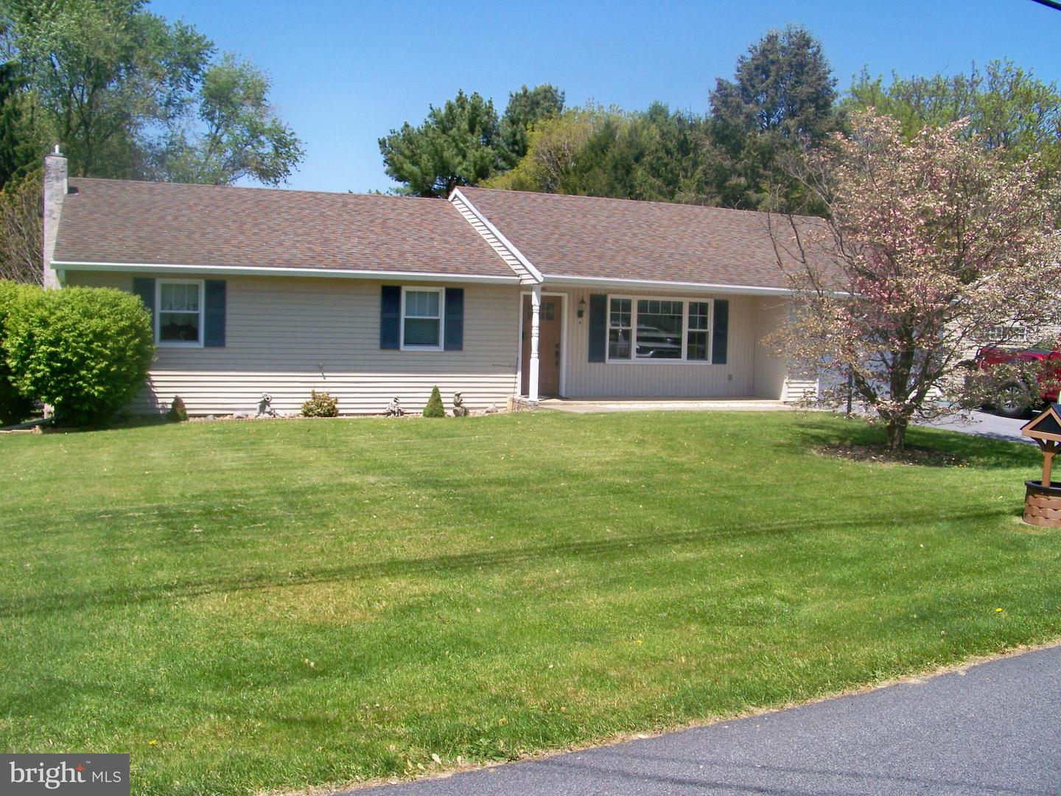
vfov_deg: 42.9
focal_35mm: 33
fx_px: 1011
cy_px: 398
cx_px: 530
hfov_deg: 55.4
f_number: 4
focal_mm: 5.85
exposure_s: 1/640
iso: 80
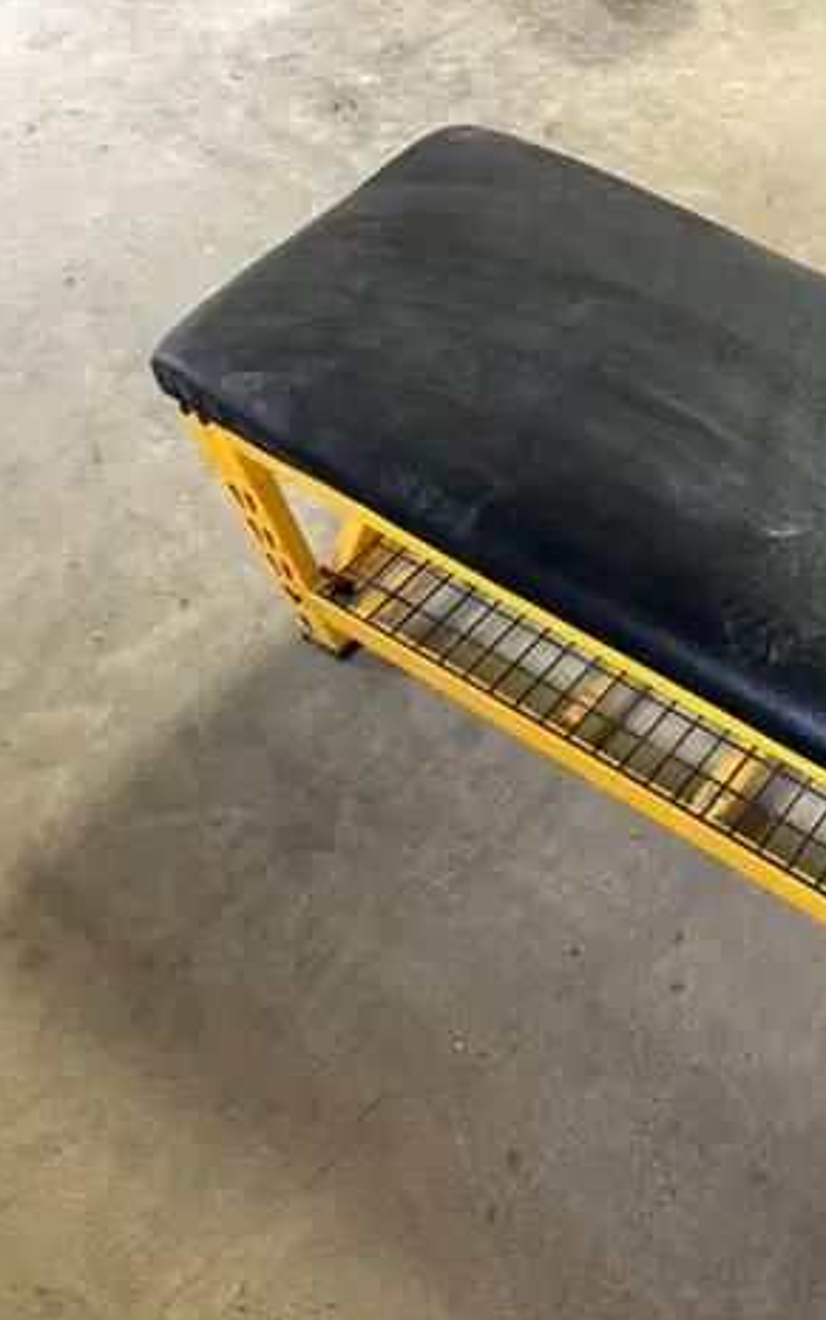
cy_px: 667
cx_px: 812
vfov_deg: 55.3
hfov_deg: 33.5
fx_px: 1259
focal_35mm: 35
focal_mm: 6.86
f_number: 1.78
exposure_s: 1/60
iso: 250
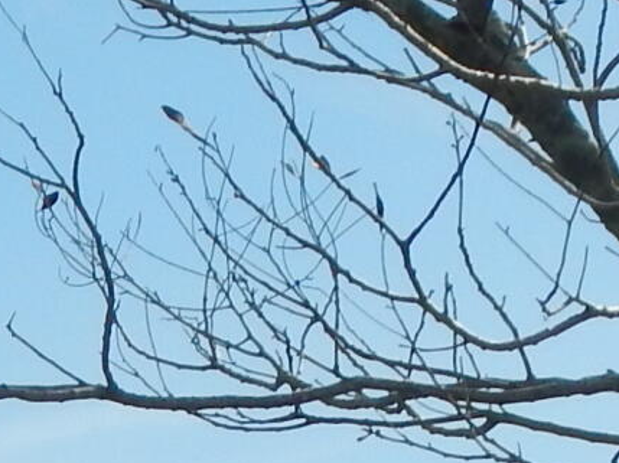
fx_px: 7629
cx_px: 232
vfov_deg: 3.4
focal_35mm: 427
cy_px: 940
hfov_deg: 4.6
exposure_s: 1/640
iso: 125
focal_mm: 10.9
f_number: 7.9
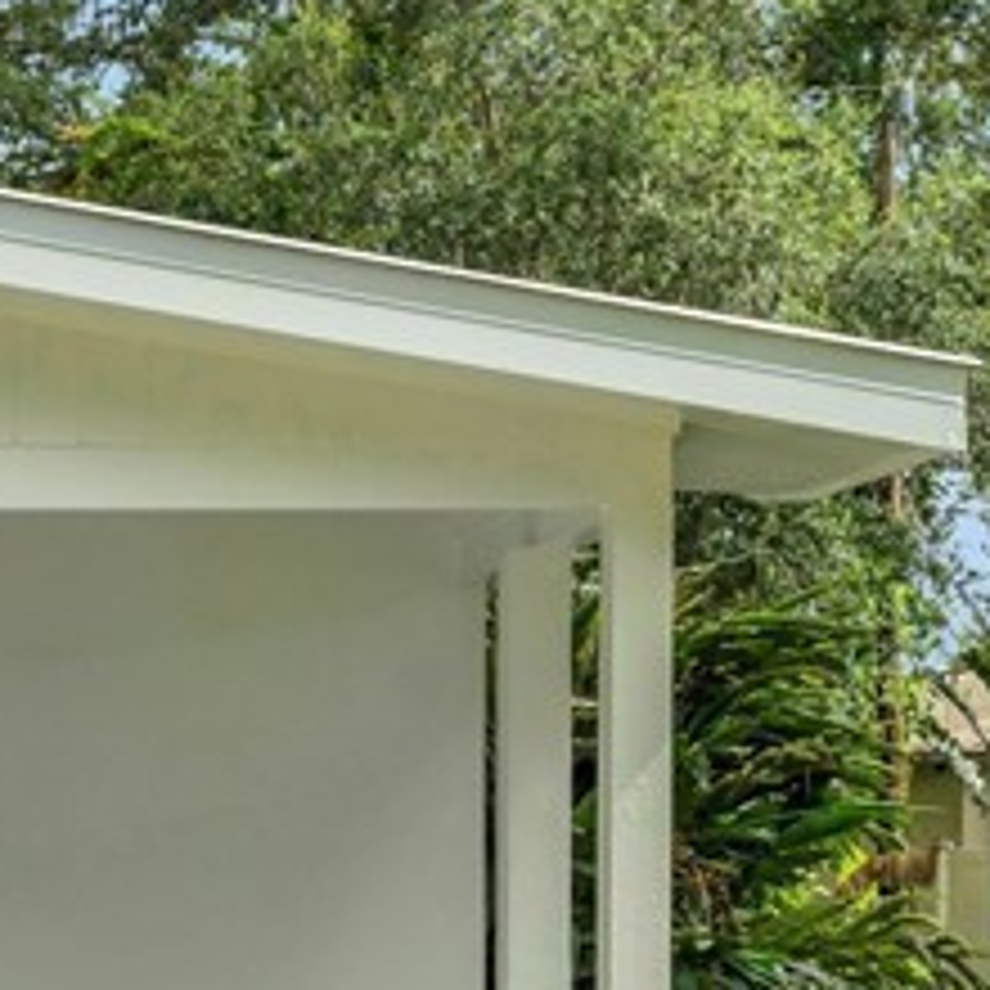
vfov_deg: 12.8
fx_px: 4336
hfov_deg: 12.8
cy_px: 1015
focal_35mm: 134
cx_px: -108
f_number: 8
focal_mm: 32
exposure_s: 1/400
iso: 200
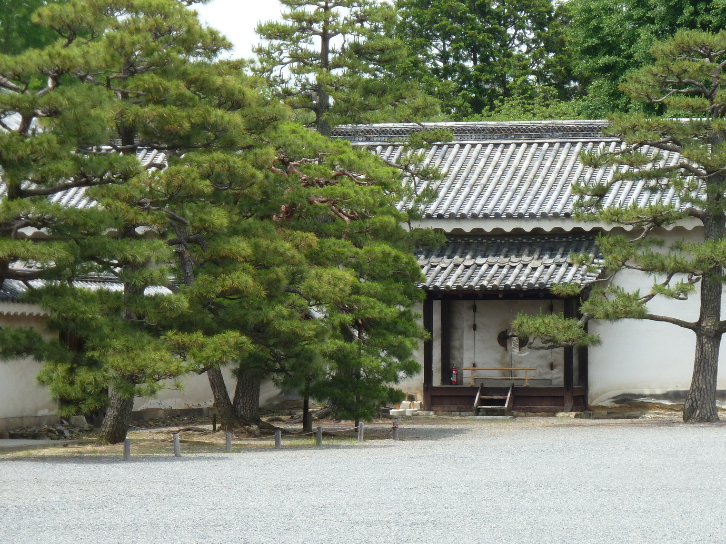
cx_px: 389
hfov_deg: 12.4
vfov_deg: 9.3
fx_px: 3334
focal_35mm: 159
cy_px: 283
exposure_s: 1/250
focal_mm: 22.5
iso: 80
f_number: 4.5
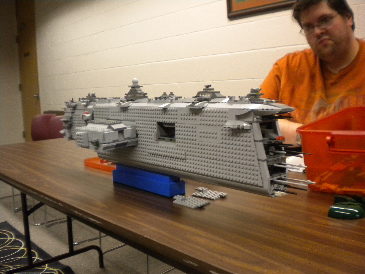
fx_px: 369
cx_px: 182
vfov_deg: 40.7
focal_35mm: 35
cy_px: 137
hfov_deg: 52.6
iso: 400
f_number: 3.1
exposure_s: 1/44.8
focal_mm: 6.3
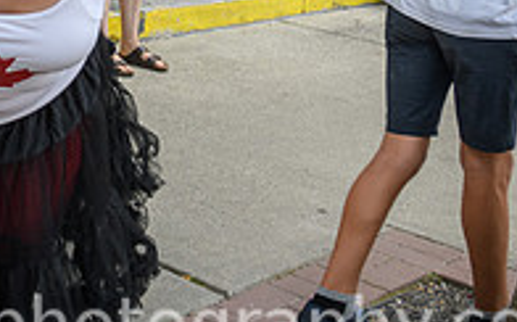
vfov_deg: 14.9
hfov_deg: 23.5
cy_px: -105
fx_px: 1168
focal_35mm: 83
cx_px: -48
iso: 500
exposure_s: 1/200
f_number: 8
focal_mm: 24
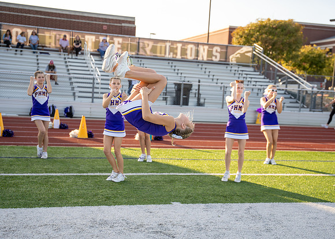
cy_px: 131
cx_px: 167
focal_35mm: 50
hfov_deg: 38.8
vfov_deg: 28.2
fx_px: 476
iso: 250
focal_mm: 43.2
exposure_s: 1/2000
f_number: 2.8
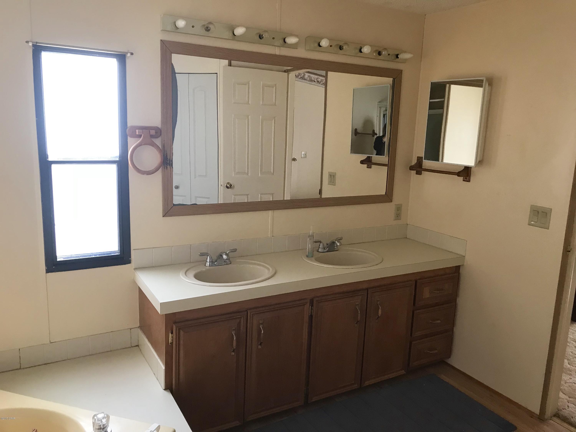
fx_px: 466
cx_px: 288
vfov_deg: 49.7
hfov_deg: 63.4
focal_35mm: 28
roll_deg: -2.1
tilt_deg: -11.0
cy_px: 216
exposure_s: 1/30
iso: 40
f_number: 1.8
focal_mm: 3.99
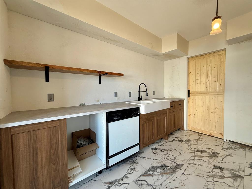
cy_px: 94
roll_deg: +0.1
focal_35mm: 14
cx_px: 126
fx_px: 102
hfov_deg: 102.1
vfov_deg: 85.7
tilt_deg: -2.6
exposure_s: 1/120
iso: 100
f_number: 2.2
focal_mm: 2.22
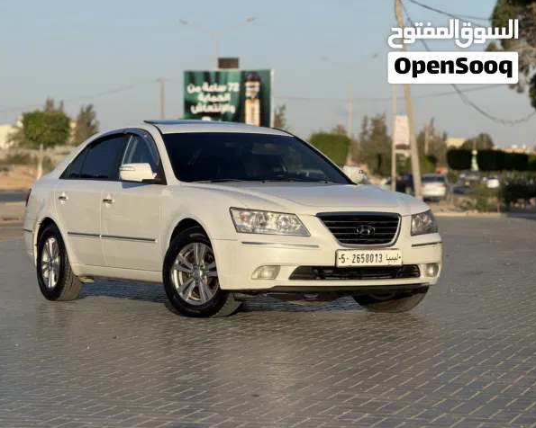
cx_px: 252
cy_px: 213
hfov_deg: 18.3
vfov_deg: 14.7
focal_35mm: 105
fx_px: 1666
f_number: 2.8
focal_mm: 16.89
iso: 25
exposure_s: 1/638
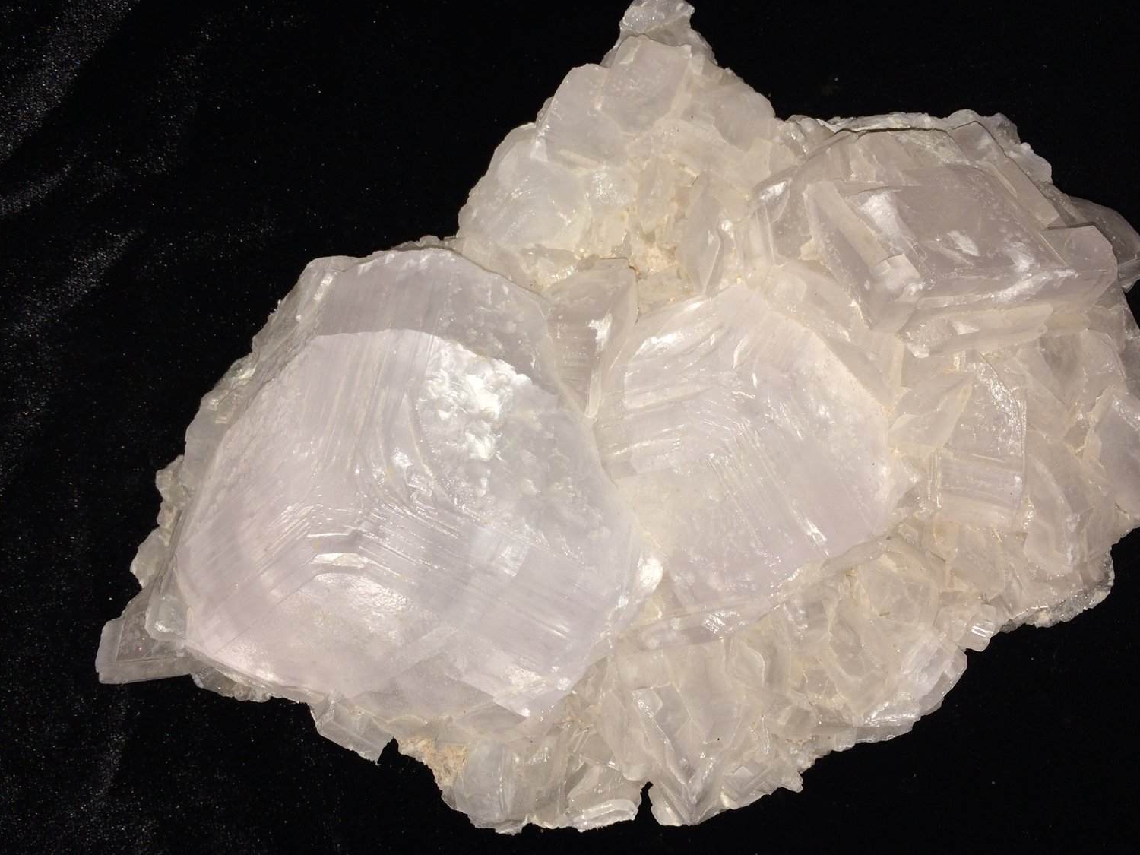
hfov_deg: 56.8
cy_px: 418
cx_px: 603
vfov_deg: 44.2
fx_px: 1054
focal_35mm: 32
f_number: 2.2
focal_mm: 4.12
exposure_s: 1/108
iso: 32
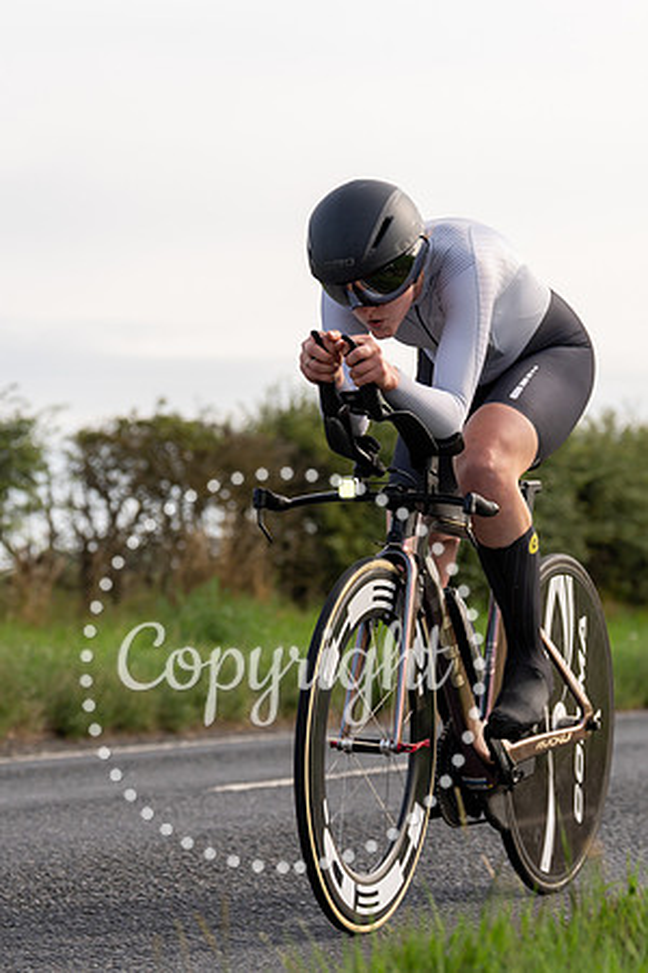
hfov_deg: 9.6
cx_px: 262
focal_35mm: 144
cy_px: 412
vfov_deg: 14.3
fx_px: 3876
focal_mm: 83
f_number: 4
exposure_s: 1/1000
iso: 160
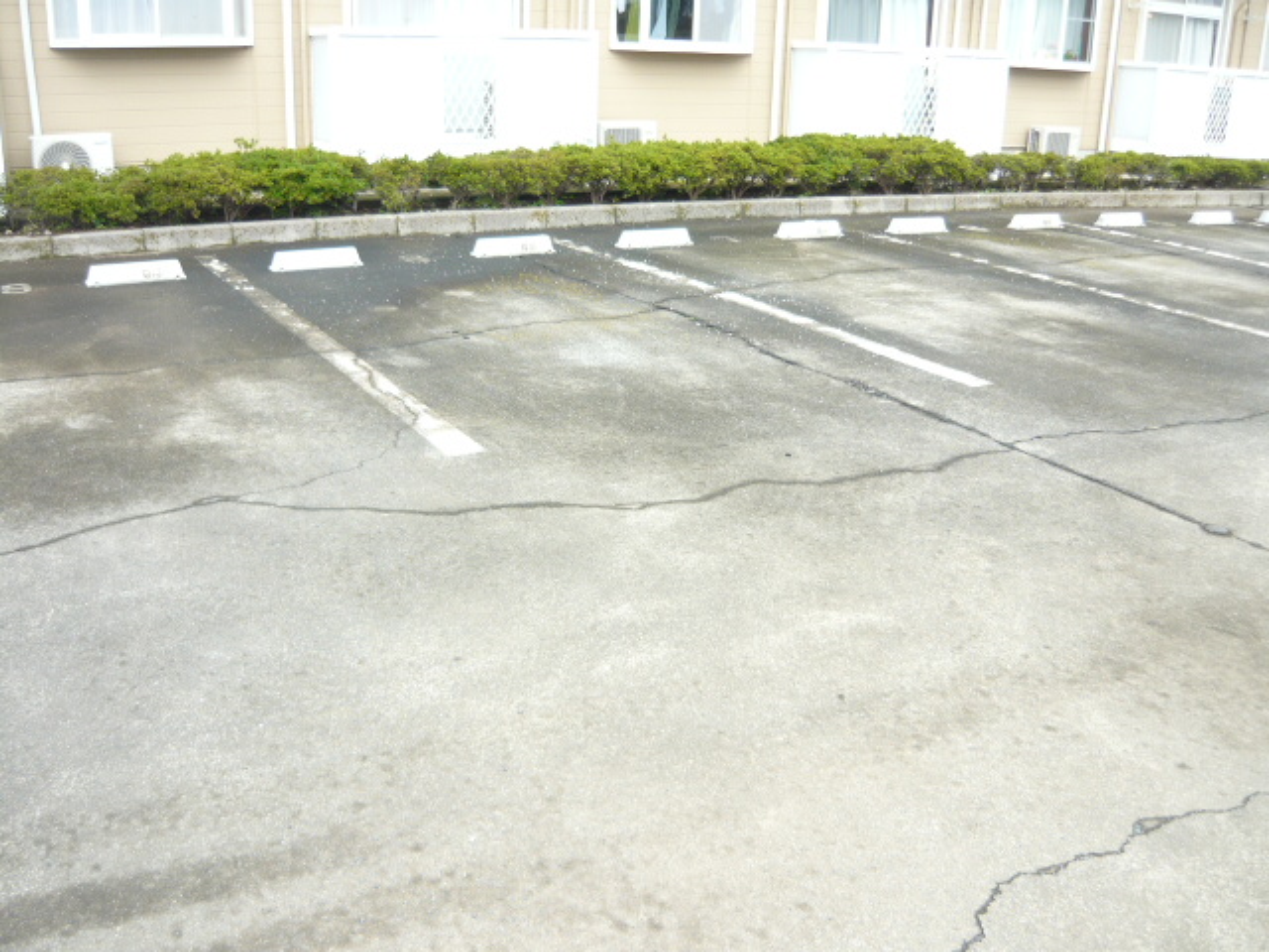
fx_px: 1210
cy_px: 476
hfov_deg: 55.4
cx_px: 634
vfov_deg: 42.9
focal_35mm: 33
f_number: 2.8
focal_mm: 5.5
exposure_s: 1/250
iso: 100
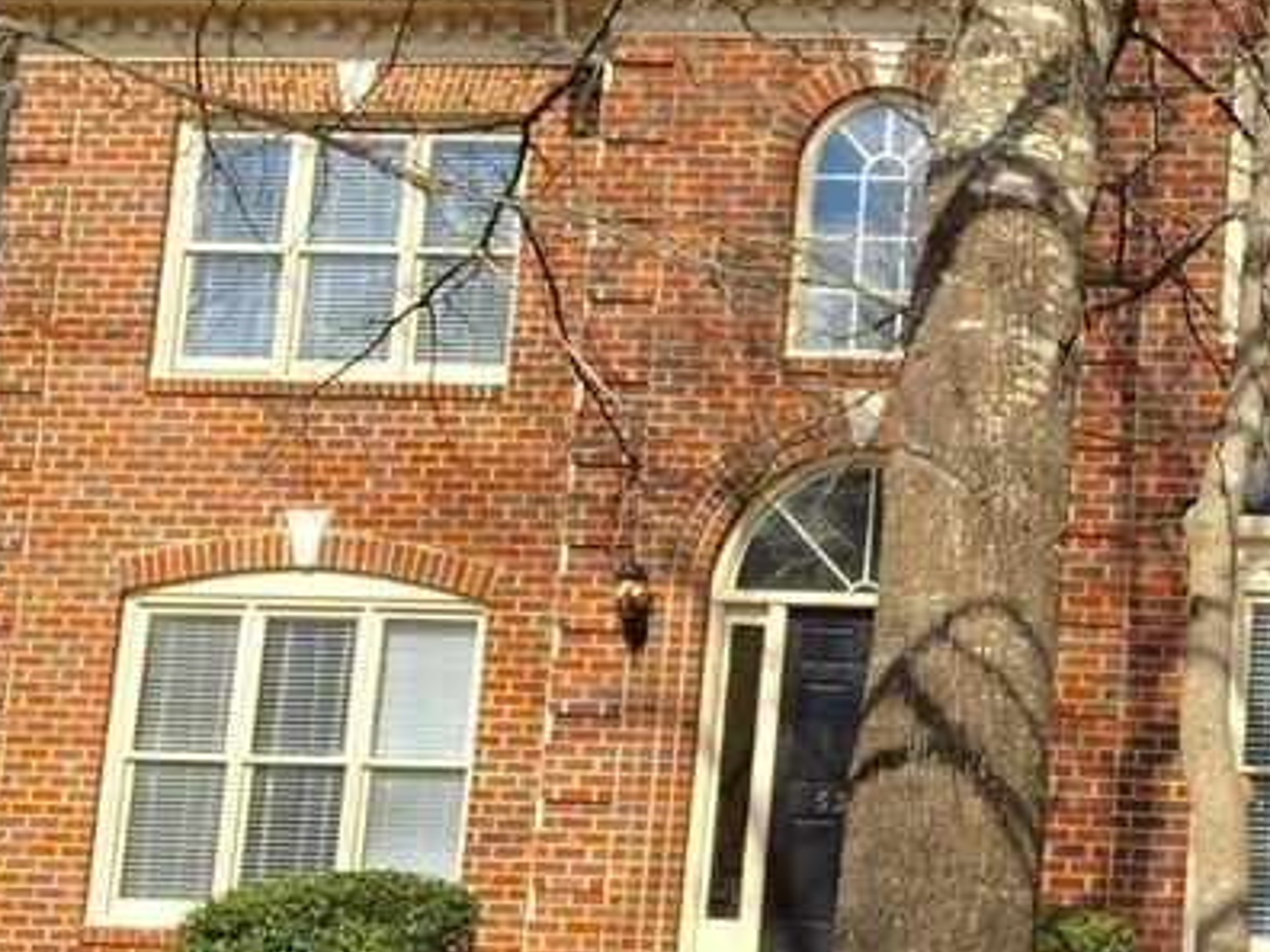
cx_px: 1443
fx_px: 2752
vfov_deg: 19.6
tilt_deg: +10.2
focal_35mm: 75
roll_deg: -3.1
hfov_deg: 24.1
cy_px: 494
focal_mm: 4.15
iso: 32
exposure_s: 1/1412
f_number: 2.2
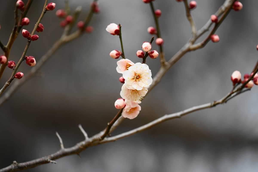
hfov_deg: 6.9
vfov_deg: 4.6
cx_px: 129
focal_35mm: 300
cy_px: 86
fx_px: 2150
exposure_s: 1/320
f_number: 5.6
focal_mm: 300
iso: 160
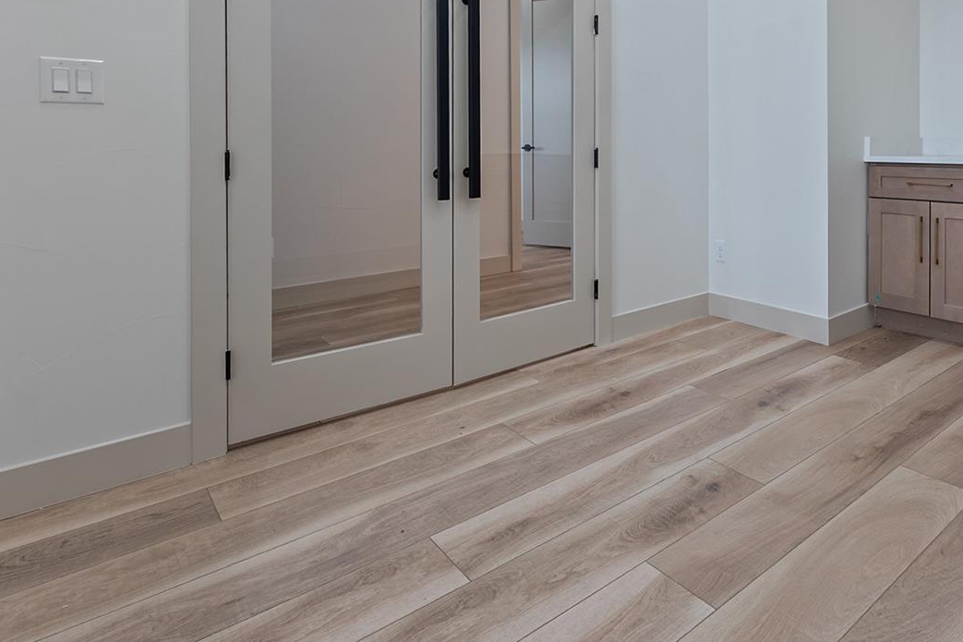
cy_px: 171
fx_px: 615
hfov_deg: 71.3
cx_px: 713
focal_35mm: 23
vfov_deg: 53.0
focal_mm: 10
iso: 125
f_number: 8
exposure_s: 1/8
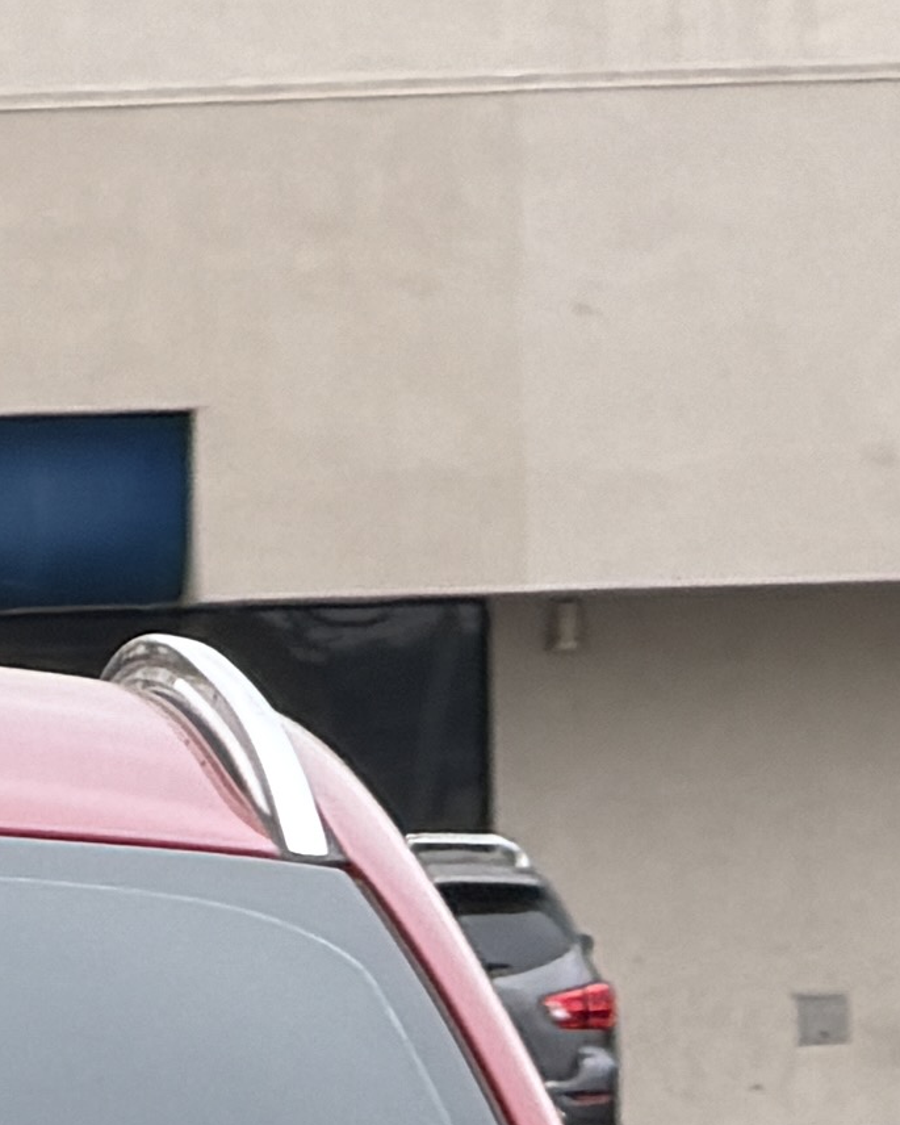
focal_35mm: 651
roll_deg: +1.4
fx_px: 21672
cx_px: -1063
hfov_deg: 2.4
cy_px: 2180
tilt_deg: -3.3
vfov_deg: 3.0
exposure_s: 1/427
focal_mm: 16.89
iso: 50
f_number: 2.8
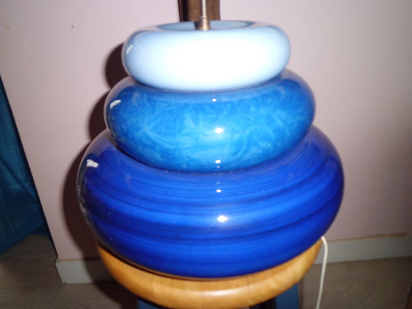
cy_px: 154
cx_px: 206
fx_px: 309
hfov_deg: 67.3
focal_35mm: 26
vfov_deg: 53.1
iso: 100
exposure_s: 1/60
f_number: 2.8
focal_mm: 4.7
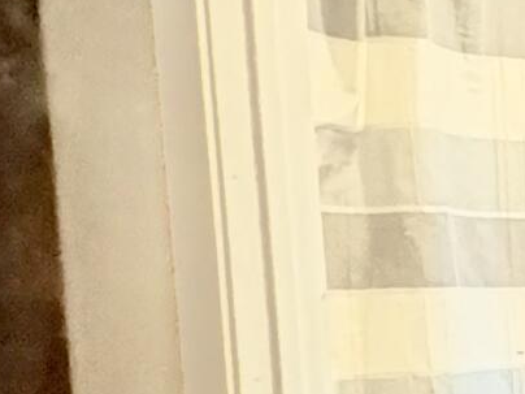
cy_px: 410
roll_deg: -0.2
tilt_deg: -5.5
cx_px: 1543
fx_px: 1577
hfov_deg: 11.5
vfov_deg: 14.0
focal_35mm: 104
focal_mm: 2.22
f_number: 2.2
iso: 1600
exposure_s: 1/30
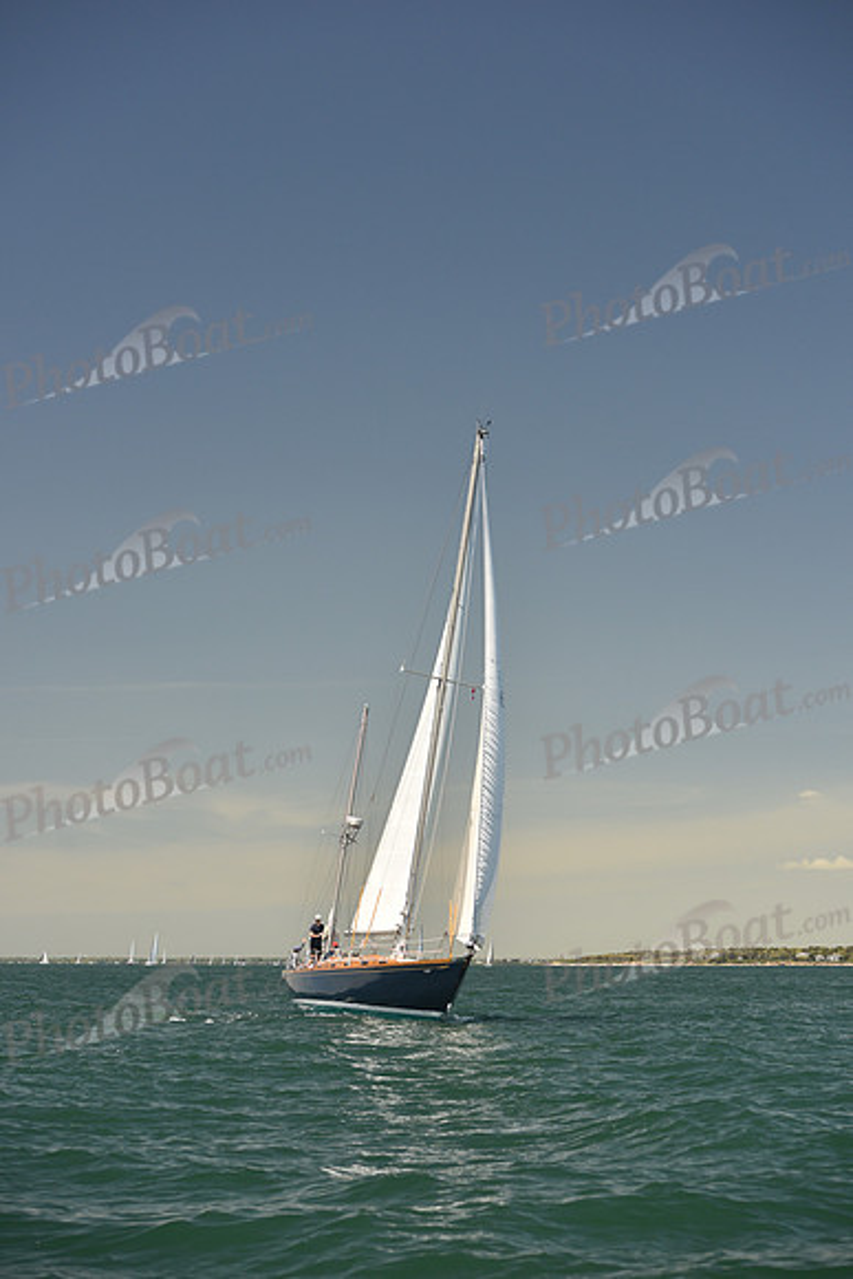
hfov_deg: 19.5
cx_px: 426
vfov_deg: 28.8
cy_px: 640
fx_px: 2486
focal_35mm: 70
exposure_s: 1/800
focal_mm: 70
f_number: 4.5
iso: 250
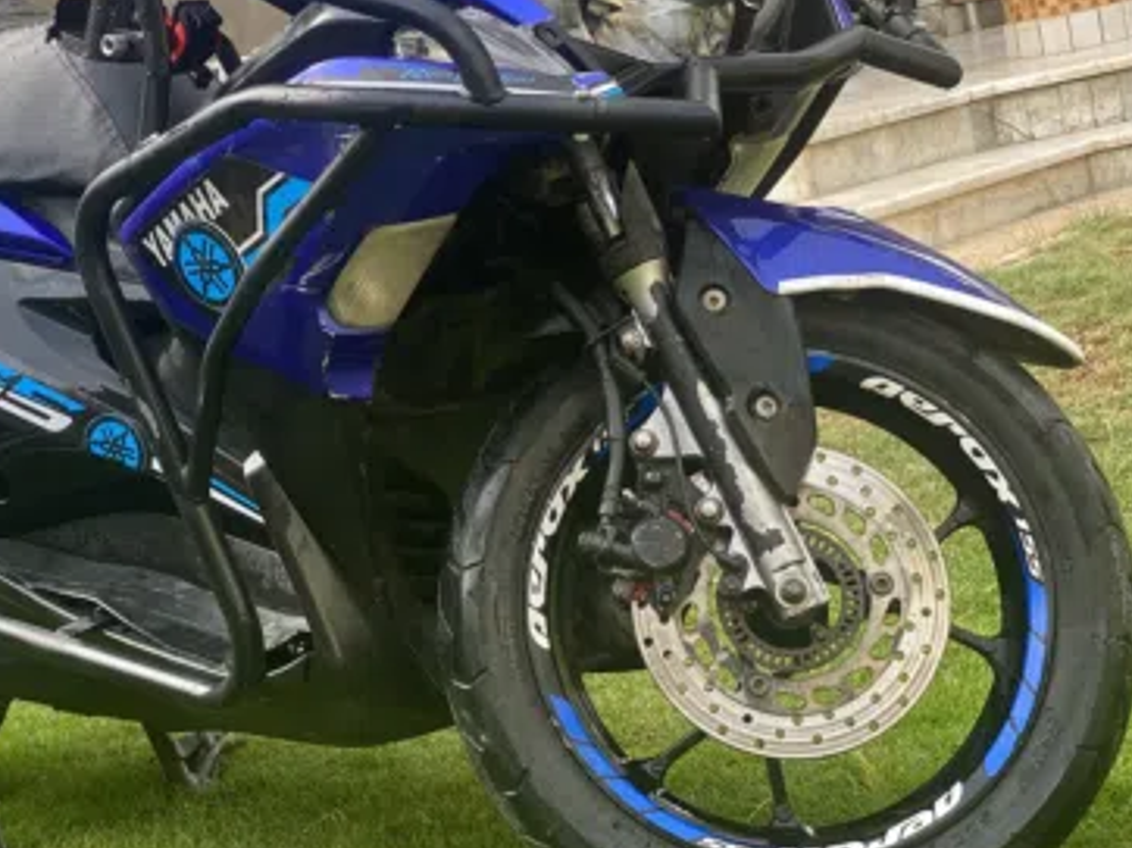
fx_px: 3007
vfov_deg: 16.0
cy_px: 332
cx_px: 385
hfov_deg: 21.2
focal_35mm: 92
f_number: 2
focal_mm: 6
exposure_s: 1/122
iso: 32
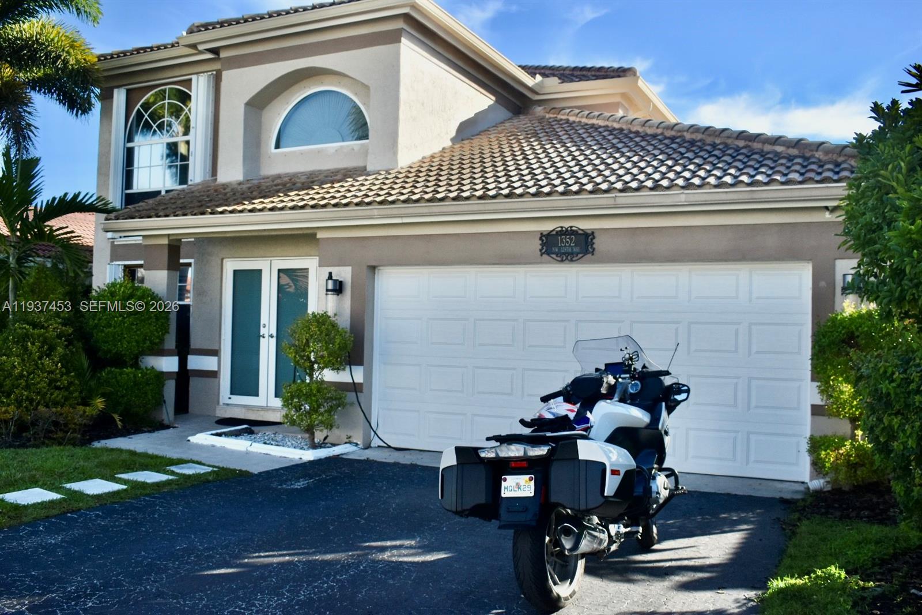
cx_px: 461
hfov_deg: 57.2
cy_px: 308
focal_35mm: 33
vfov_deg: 40.0
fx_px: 845
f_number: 5.6
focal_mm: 22
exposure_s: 1/1600
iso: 400
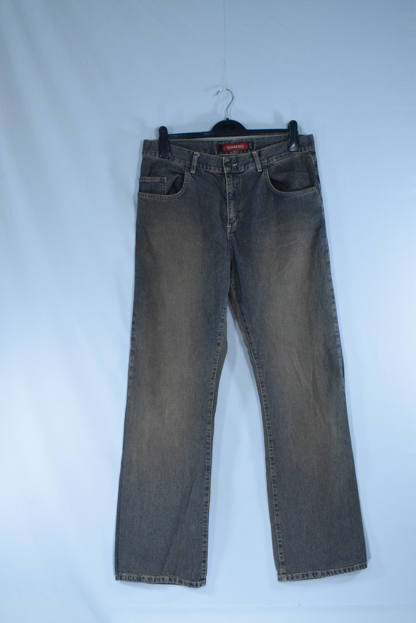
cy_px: 312
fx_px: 598
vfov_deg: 55.1
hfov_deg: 38.4
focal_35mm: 34
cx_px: 208
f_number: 11
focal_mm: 23
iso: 3200
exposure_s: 1/250
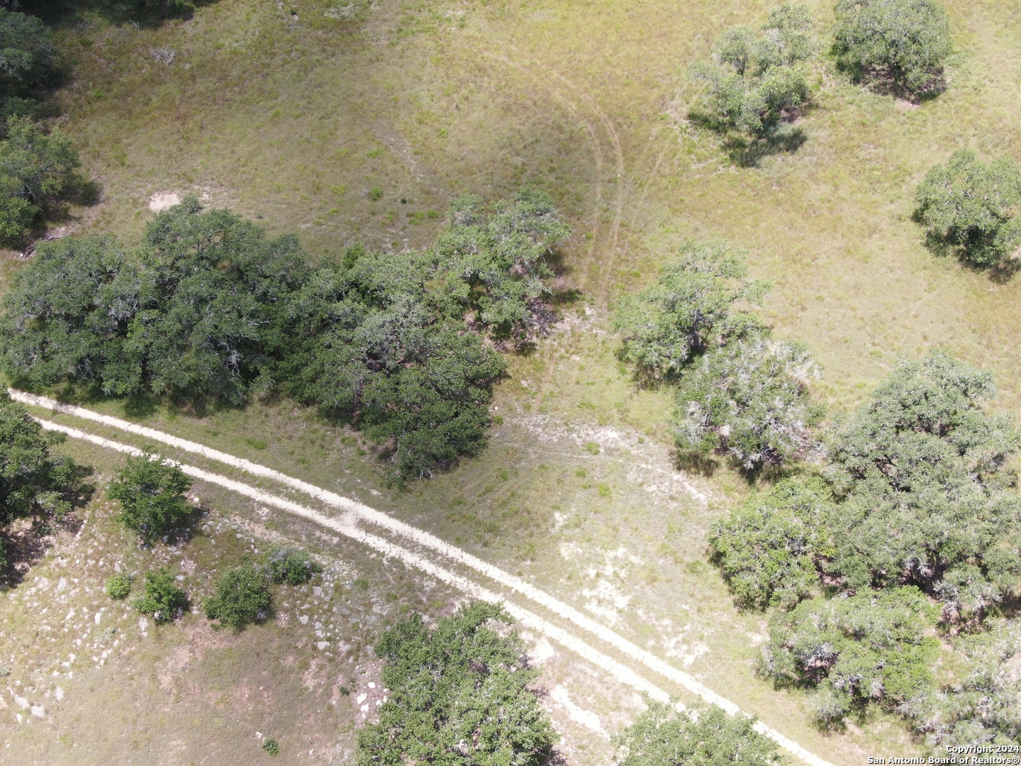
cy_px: 383
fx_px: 1416
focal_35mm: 48
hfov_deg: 39.7
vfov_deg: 30.3
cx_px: 510
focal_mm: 8.6
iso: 100
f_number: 3.8
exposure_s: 1/240
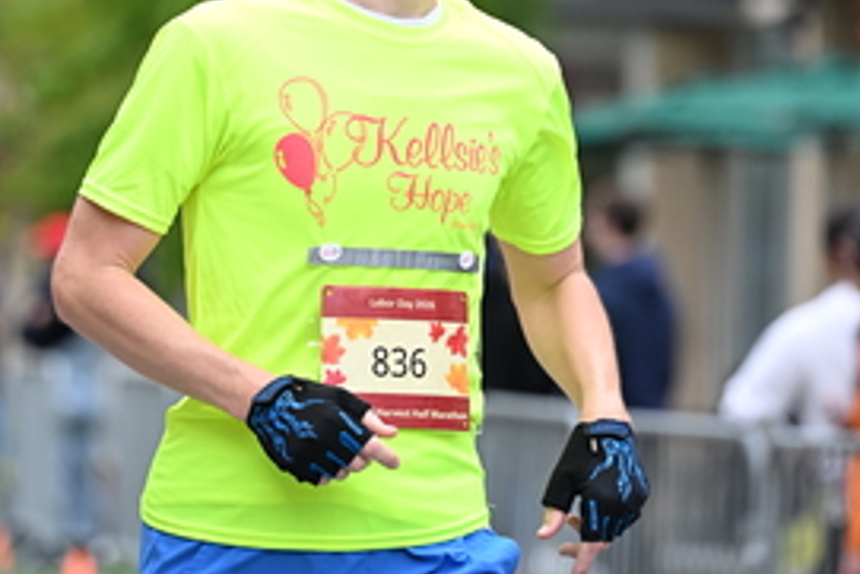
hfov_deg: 7.2
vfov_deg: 4.8
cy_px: 57
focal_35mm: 284
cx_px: 354
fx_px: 6788
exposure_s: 1/2000
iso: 640
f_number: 2.8
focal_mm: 140
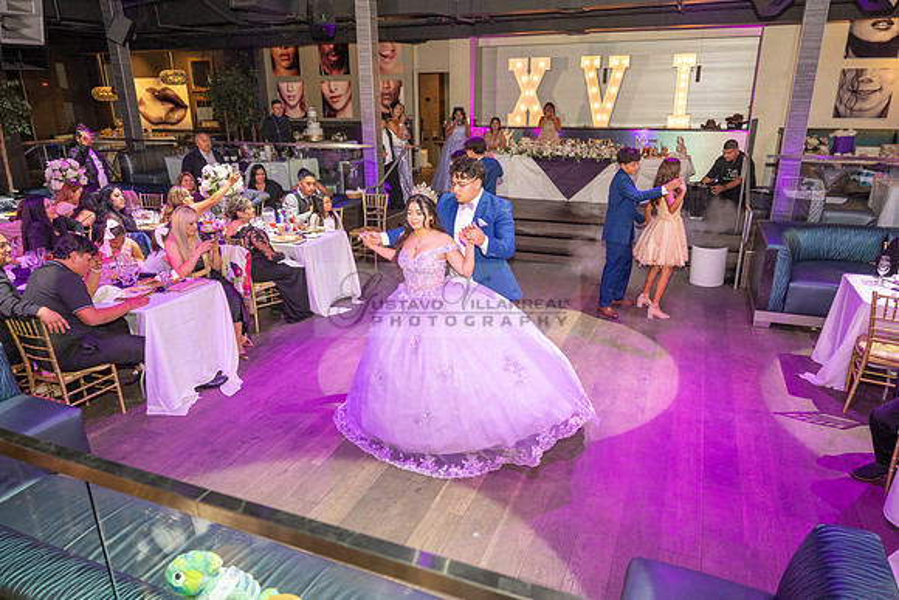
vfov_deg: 53.2
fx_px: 599
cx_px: 450
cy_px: 300
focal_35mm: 24
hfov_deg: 73.7
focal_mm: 24
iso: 1000
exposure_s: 1/125
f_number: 3.5
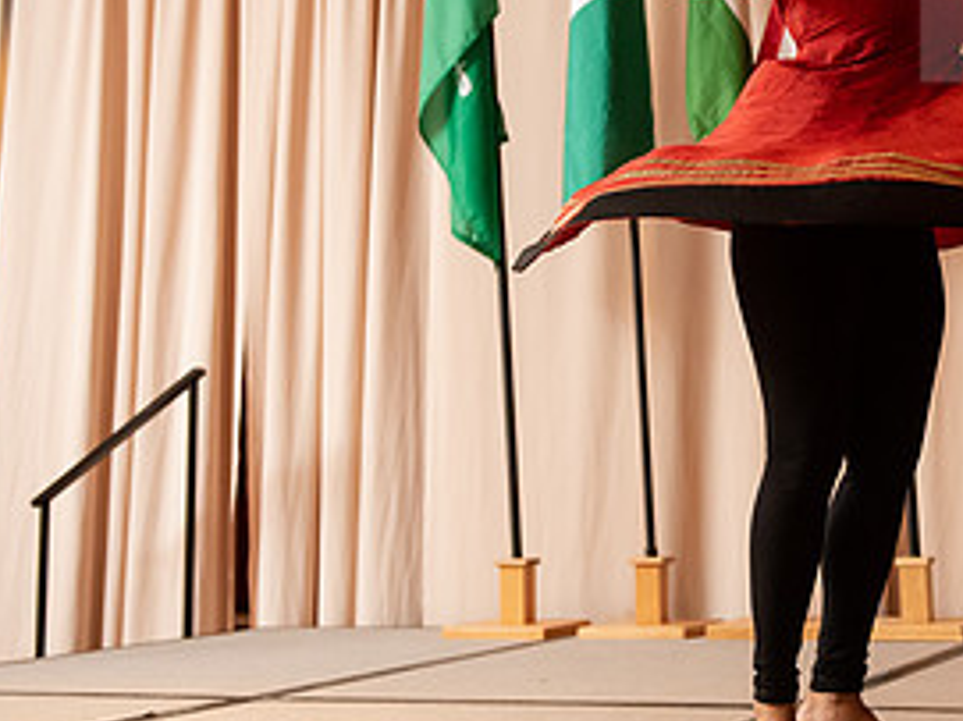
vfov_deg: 20.3
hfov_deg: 26.4
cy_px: 215
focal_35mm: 72
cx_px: 814
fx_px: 2002
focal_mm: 35
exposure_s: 1/200
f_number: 3.2
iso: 2500
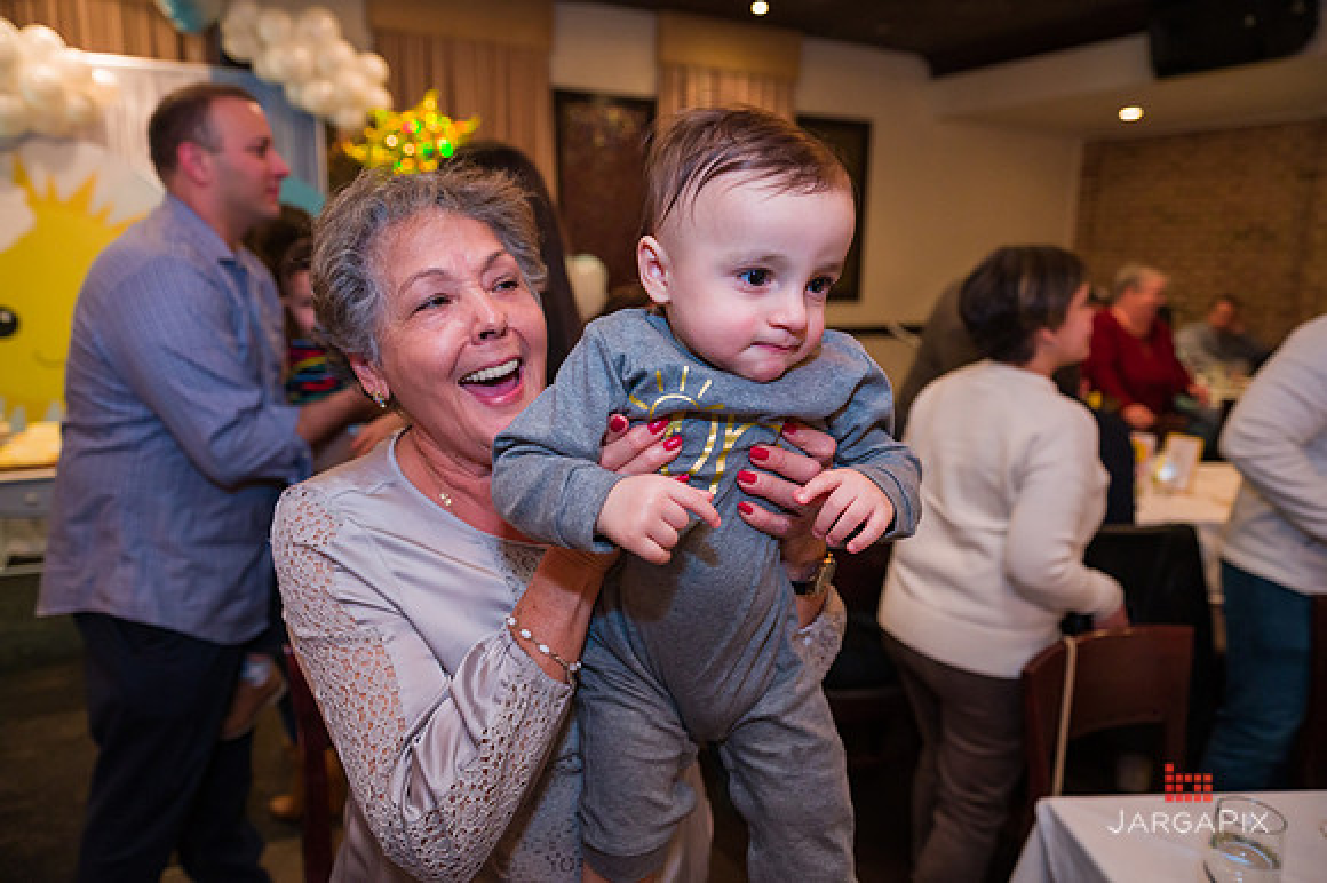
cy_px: 442
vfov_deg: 53.1
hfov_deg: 73.8
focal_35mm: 24
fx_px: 884
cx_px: 664
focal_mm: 24
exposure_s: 1/200
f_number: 4
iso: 1600
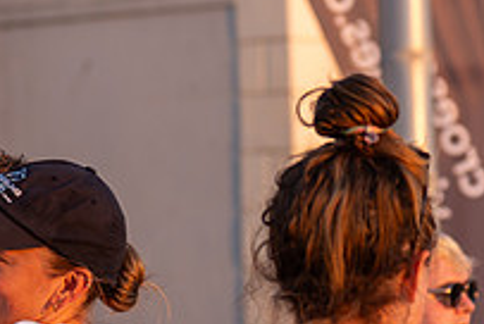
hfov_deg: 5.6
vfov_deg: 3.8
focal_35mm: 364
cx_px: -75
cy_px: 138
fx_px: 4901
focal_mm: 70
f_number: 3.5
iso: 200
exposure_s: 1/200
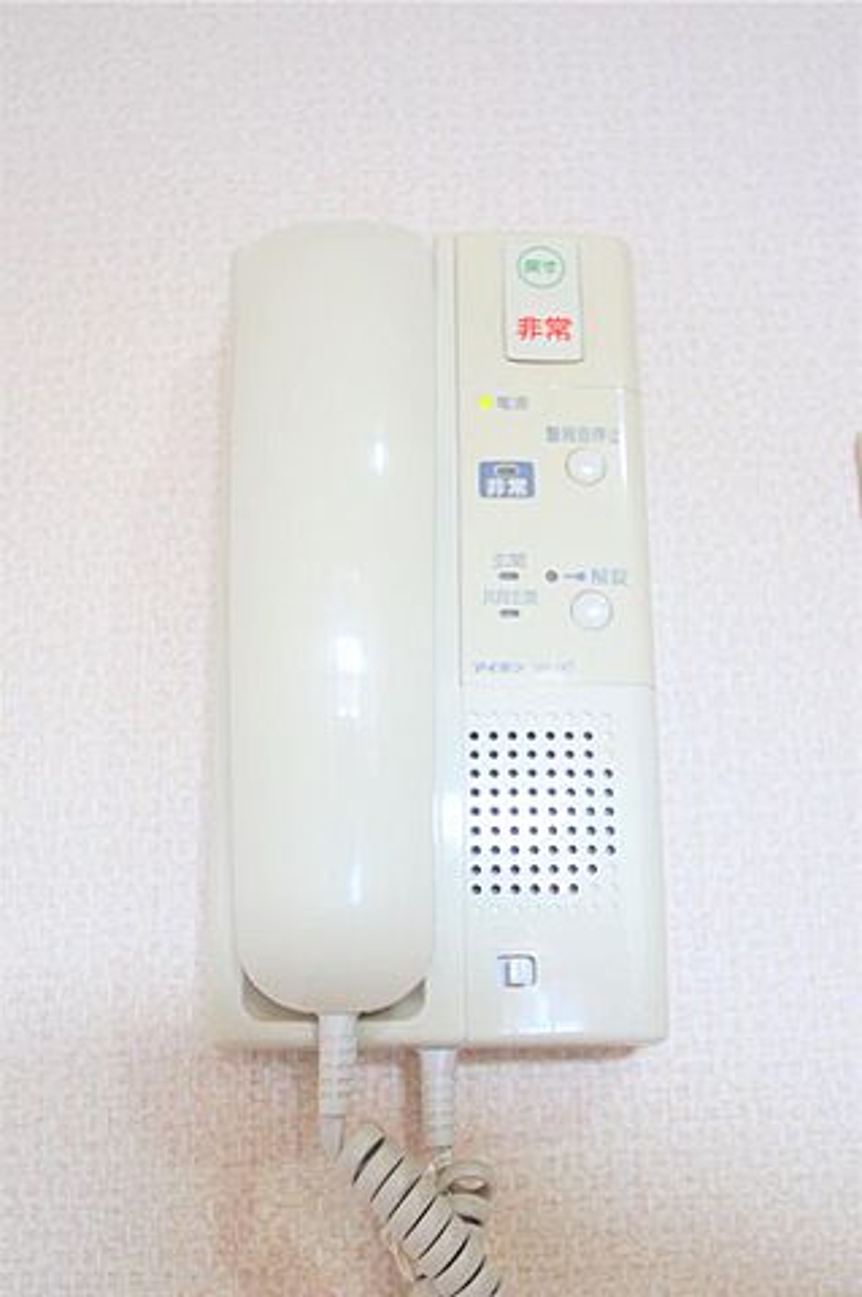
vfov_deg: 53.2
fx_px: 1296
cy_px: 648
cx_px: 431
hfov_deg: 36.8
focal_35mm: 36
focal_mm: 24
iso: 500
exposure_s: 1/40
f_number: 4.5
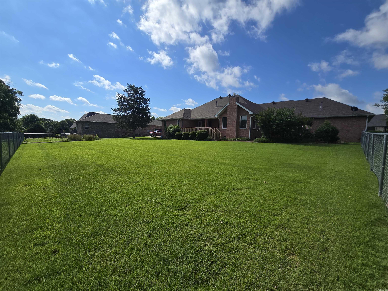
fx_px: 146
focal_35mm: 13
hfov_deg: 106.2
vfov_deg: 89.9
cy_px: 146
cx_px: 194
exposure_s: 1/3637
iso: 50
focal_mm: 2.2
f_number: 2.2
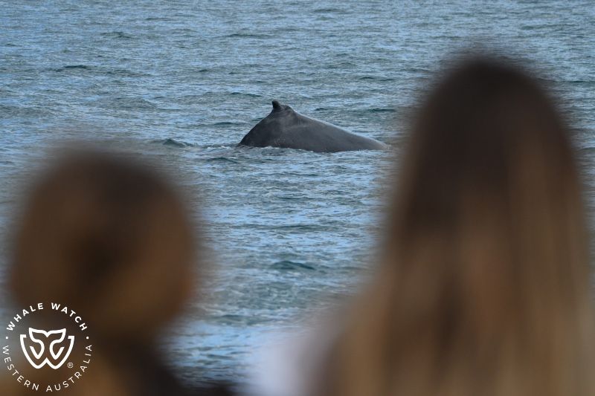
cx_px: 298
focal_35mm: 240
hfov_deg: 8.6
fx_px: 3966
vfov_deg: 5.7
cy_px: 198
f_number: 5.6
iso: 1250
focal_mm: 240
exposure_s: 1/8000
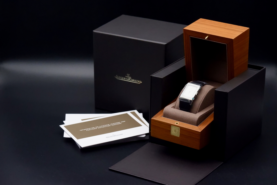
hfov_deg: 20.2
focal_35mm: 101
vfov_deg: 13.5
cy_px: 92
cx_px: 138
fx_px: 777
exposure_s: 1/4000
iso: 6400
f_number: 6.4
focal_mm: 67.1
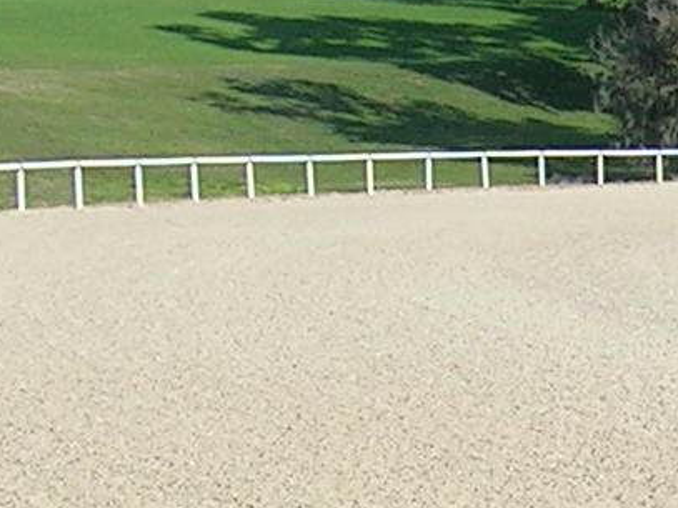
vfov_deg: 8.3
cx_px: 1001
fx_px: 3446
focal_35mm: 176
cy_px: 620
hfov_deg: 10.8
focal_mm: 5.4
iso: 50
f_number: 4.8
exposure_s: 1/405
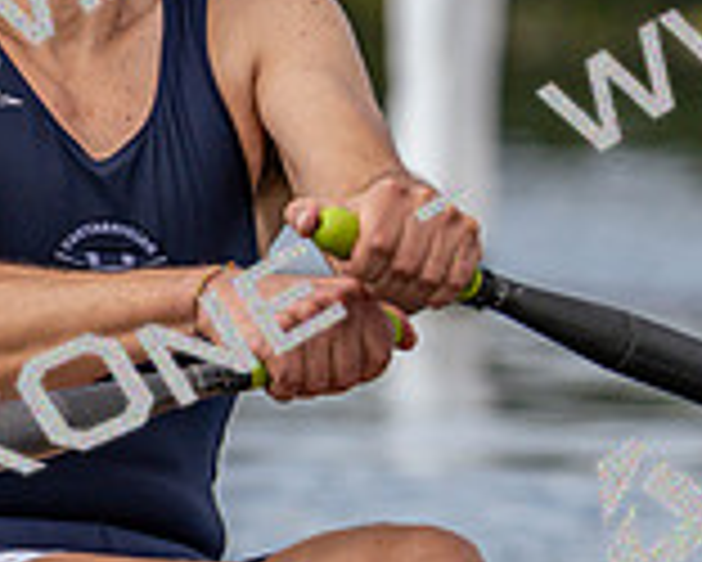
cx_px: 212
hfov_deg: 1.9
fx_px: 21018
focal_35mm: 1011
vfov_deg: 1.5
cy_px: 227
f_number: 5.6
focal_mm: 289
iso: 400
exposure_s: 1/1600
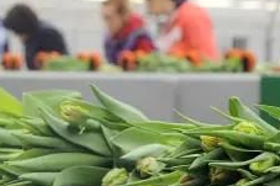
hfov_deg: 16.1
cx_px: 136
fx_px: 987
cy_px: 155
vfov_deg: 10.7
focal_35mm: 127
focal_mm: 48
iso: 500
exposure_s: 1/160
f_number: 5.6
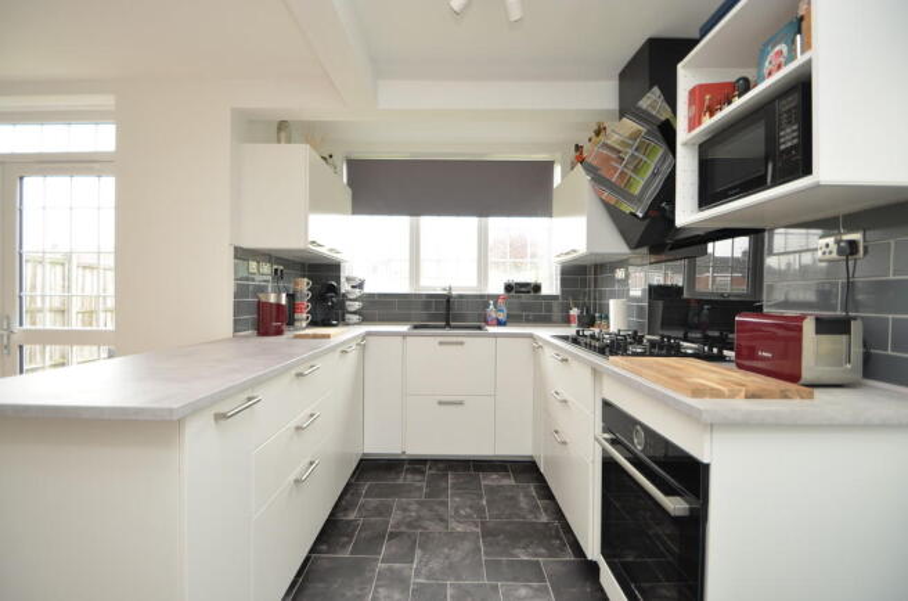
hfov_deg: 100.5
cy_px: 300
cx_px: 454
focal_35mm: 15
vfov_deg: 77.0
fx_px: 377
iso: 400
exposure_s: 1/60
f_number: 4
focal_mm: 10
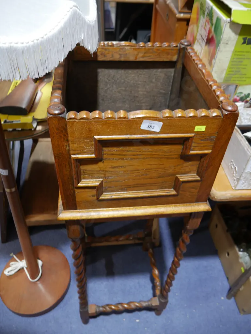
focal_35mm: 28
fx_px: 270
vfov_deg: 63.4
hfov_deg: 49.8
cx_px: 126
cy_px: 167
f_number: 3.5
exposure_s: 1/60
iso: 500
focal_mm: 14
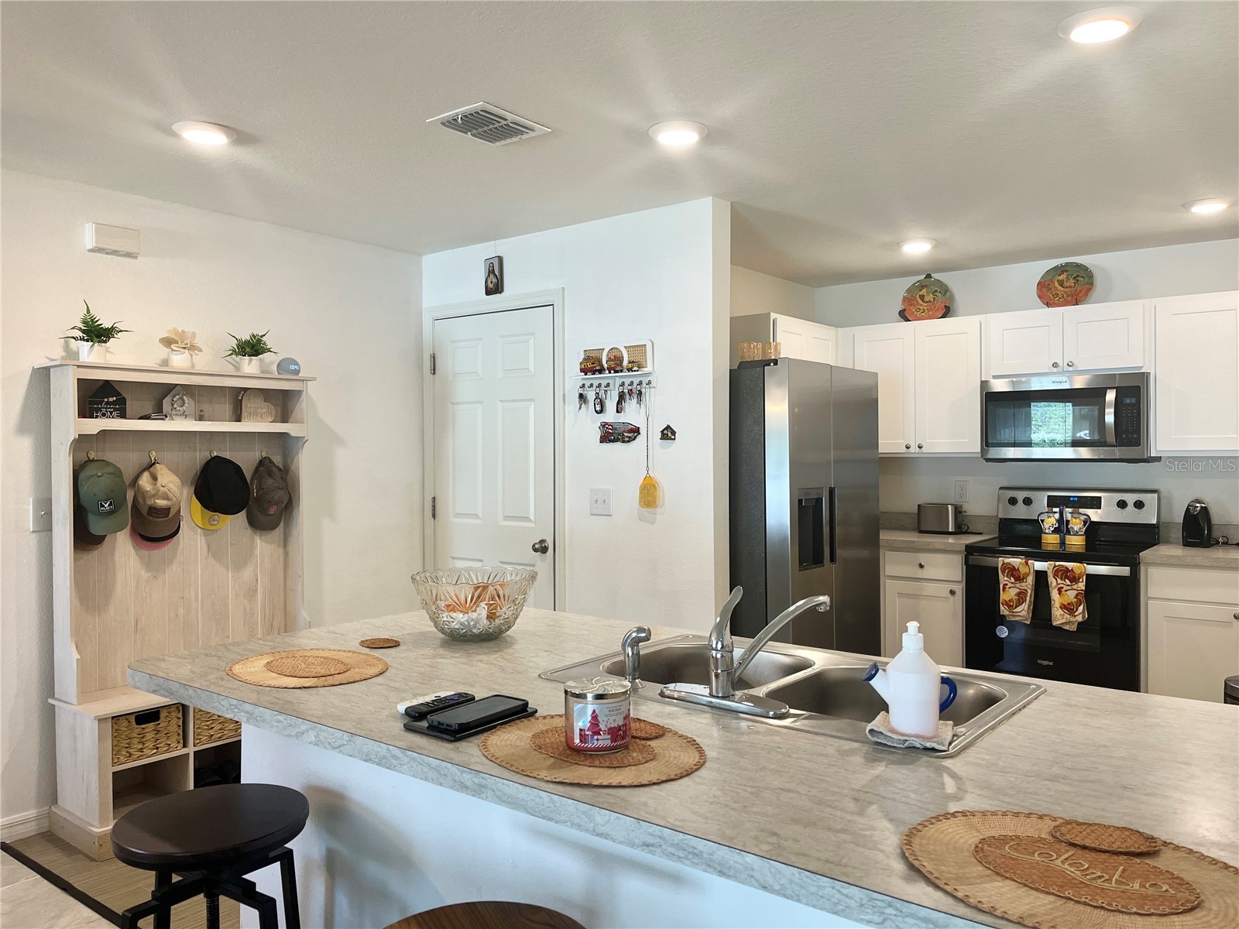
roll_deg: +0.4
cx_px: 620
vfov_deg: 53.1
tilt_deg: -0.9
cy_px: 464
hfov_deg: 67.3
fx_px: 931
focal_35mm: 26
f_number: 1.6
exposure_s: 1/120
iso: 100
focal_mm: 5.1
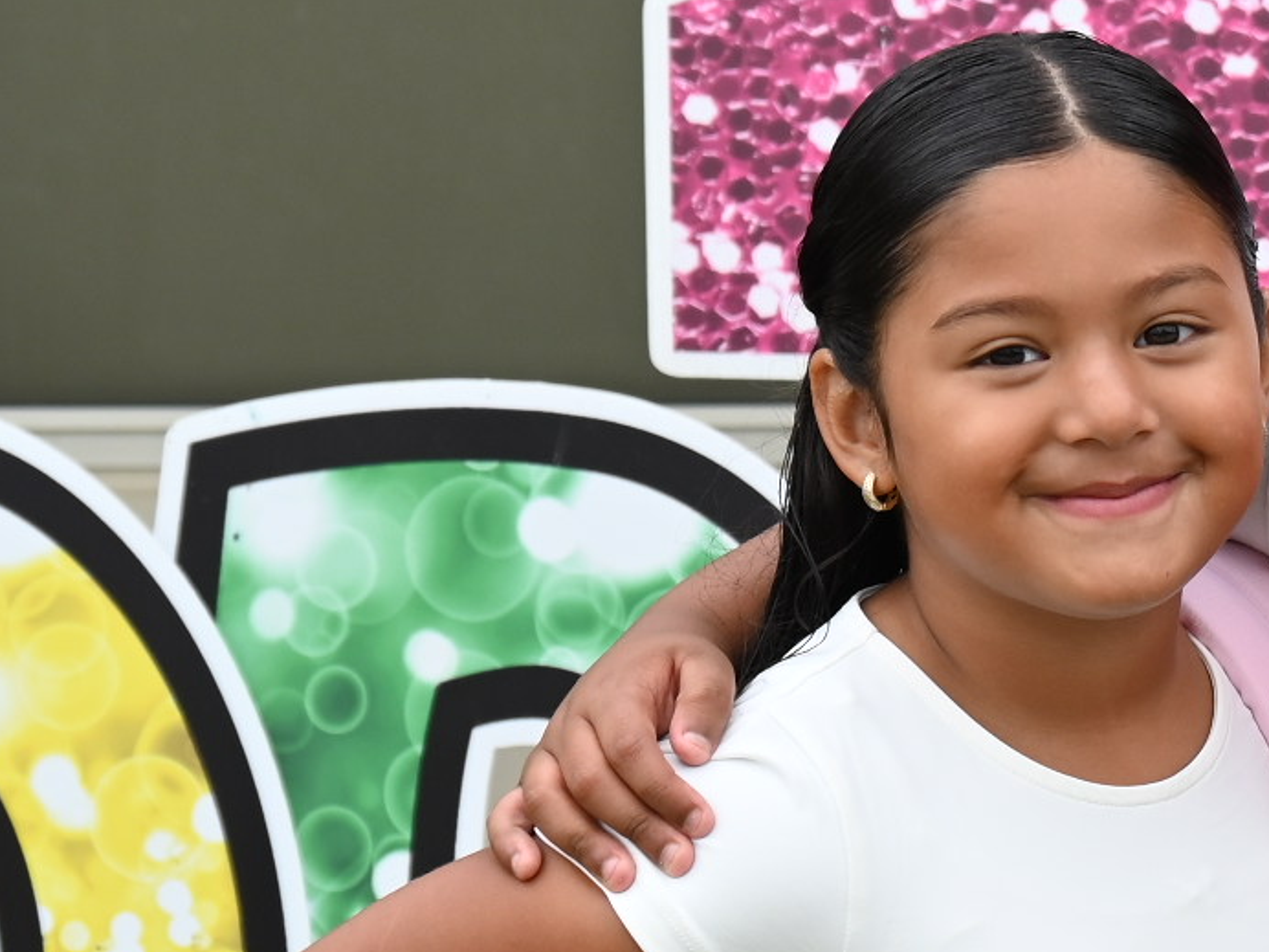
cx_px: 1687
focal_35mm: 205
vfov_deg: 7.2
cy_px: 723
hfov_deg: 9.5
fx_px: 7515
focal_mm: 49
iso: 250
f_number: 5.6
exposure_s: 1/250
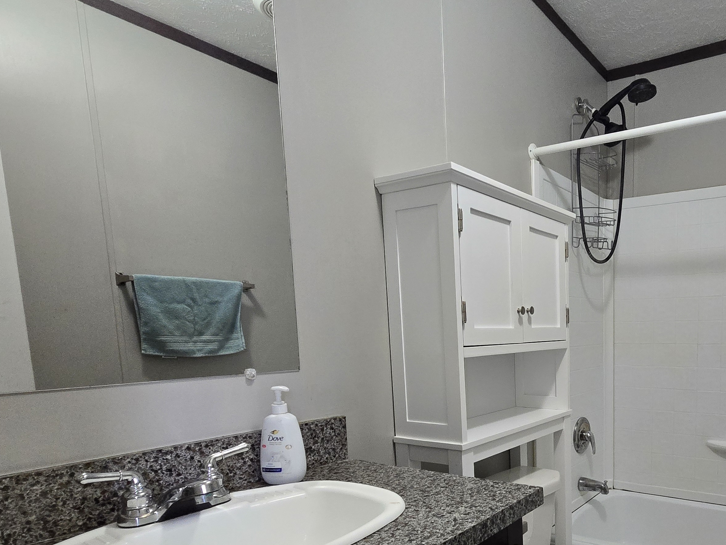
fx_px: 461
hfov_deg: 69.9
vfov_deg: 58.5
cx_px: 566
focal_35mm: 22
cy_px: 395
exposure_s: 1/60
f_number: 2.2
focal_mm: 2.2
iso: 400
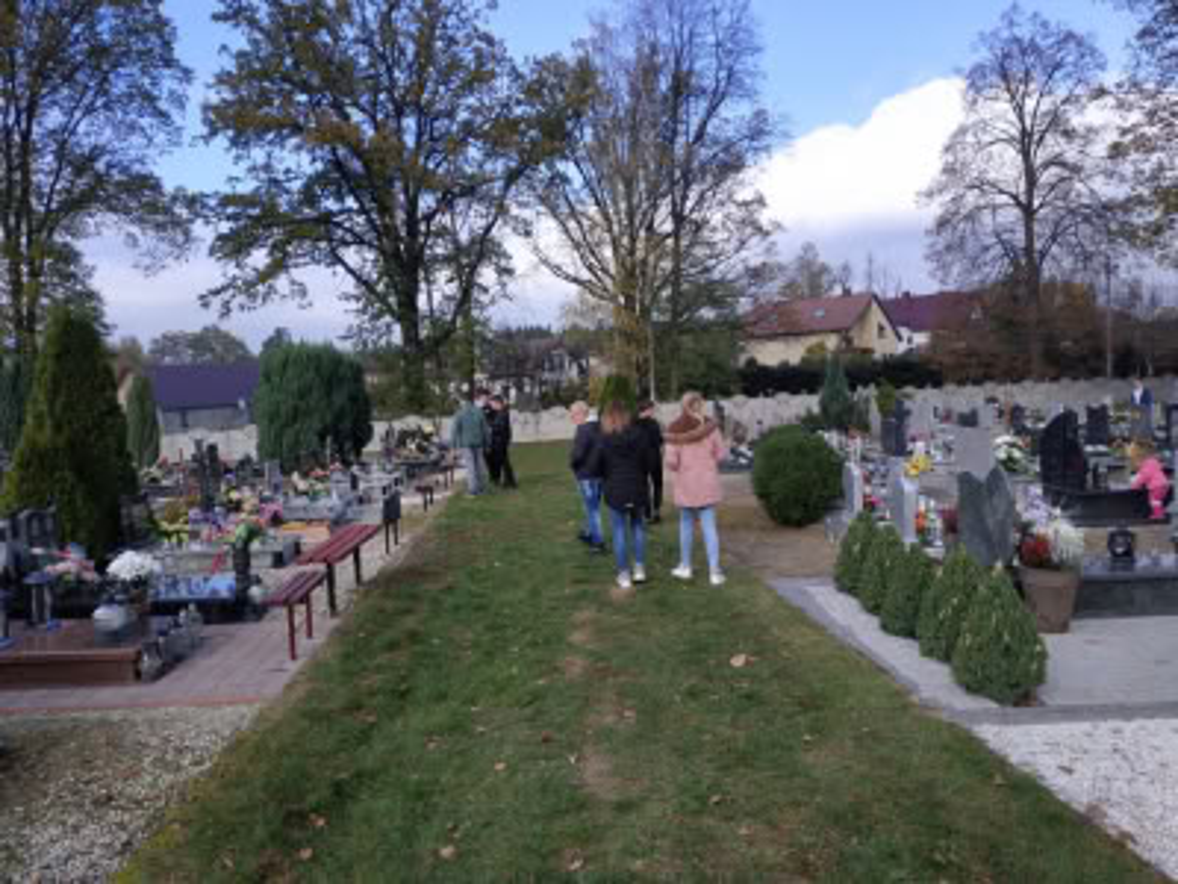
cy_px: 442
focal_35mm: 24
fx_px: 817
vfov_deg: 56.8
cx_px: 589
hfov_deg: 71.6
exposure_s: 1/1575
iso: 200
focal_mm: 3.94
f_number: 1.9
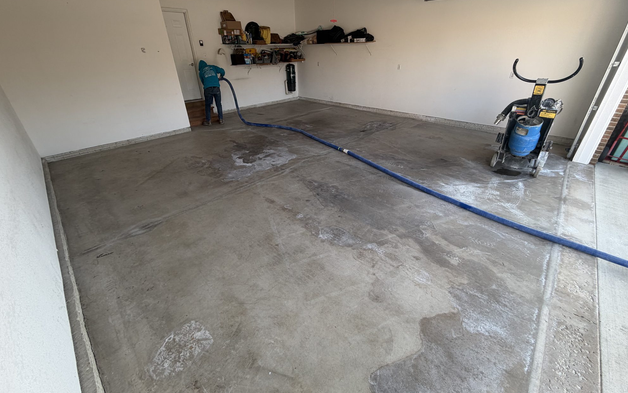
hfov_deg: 101.5
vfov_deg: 74.6
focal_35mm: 15
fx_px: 257
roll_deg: +1.4
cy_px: 178
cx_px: 317
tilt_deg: -27.5
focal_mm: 2.22
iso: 50
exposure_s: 1/120
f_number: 2.2
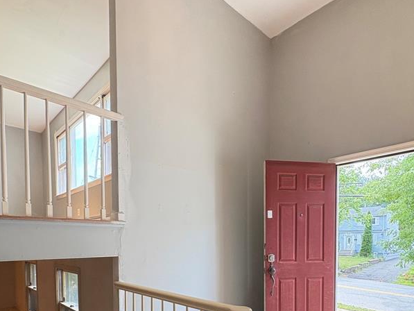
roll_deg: +0.8
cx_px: 214
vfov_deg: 52.8
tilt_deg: -1.3
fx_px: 287
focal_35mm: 24
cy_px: 253
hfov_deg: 71.6
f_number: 2.2
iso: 250
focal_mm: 2.22
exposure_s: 1/120
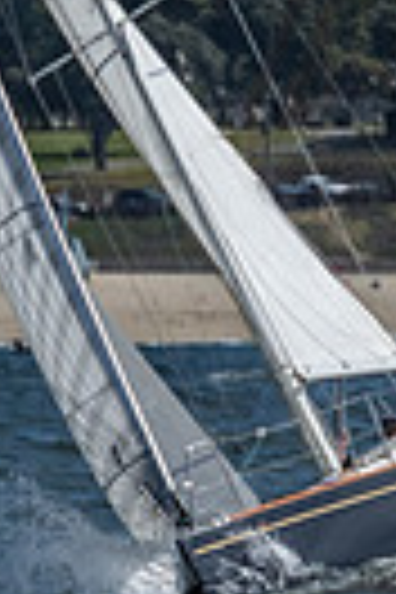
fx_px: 19848
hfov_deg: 1.1
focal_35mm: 1203
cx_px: 331
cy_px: 290
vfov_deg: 1.7
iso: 200
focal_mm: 150
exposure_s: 1/3200
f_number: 6.3
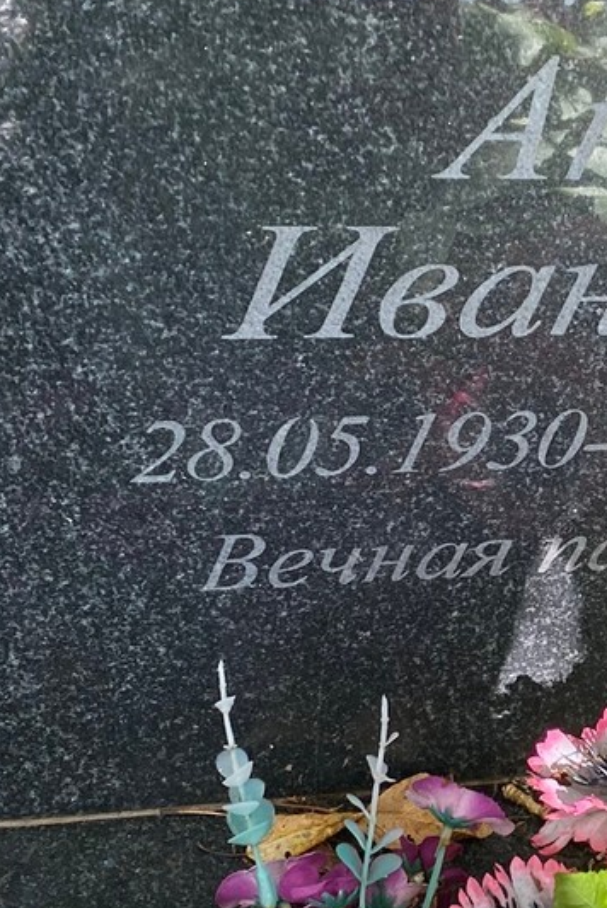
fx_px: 1844
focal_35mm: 73
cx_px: 645
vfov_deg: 27.6
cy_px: 380
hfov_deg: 18.1
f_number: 1.8
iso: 32
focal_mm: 4.25
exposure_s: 1/177
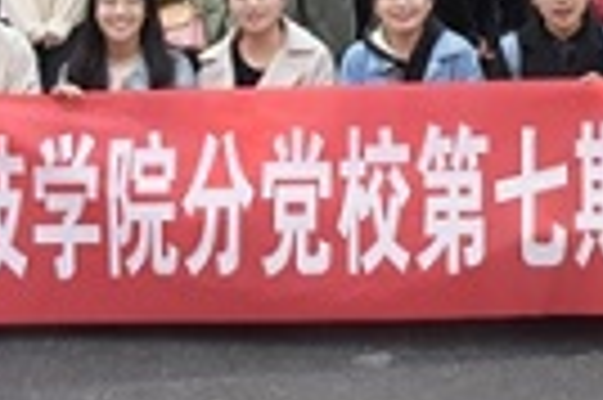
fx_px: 1690
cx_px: 702
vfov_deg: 12.9
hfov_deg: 19.2
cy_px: -169
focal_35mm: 101
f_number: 11
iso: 800
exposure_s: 1/125
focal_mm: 18
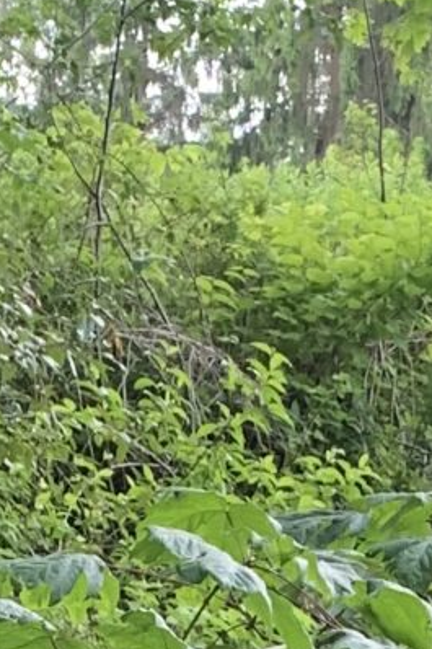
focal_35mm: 174
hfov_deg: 7.9
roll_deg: -2.3
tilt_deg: -20.4
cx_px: 72
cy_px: 1807
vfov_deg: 9.7
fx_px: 3134
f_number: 1.8
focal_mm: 4.25
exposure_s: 1/102
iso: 100
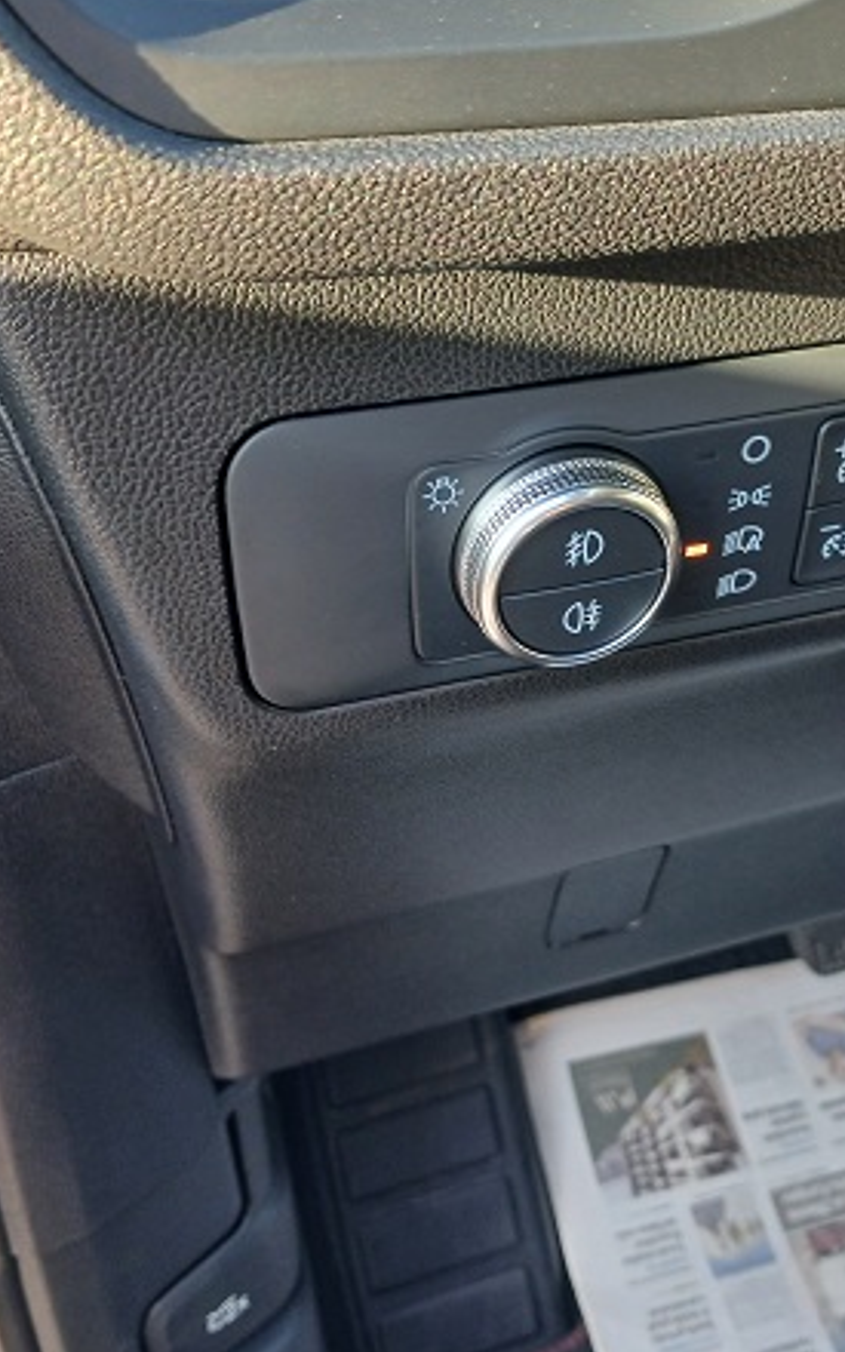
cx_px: 559
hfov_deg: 32.5
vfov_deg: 50.4
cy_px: 673
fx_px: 1437
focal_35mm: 39
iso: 200
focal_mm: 3.98
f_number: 1.8
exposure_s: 1/50
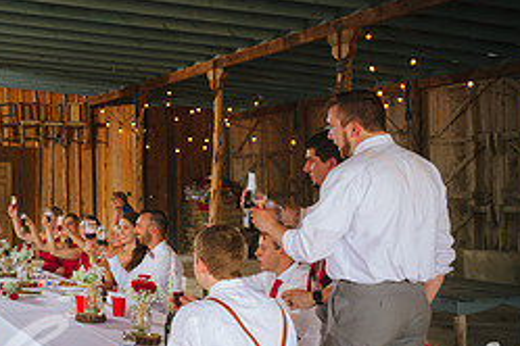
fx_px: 809
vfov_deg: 24.2
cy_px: 197
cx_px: -52
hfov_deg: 31.6
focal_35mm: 56
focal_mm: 24
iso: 640
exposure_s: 1/100
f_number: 2.8
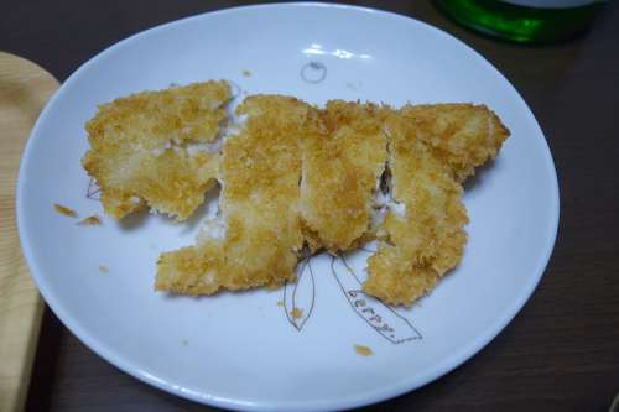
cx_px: 310
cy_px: 206
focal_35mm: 30
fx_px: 516
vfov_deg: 43.6
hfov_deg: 61.9
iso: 400
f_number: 2.2
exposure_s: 1/40
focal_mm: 11.32
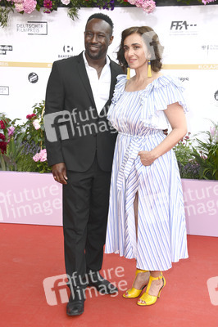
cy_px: 164
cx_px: 109
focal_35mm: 52
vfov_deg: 38.2
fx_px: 473
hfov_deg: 25.9
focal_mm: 52
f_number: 5.6
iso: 640
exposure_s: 1/250
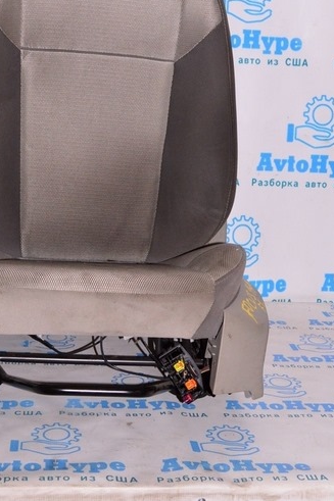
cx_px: 142
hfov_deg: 22.2
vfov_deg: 32.1
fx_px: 849
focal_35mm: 61
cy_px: 111
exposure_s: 1/200
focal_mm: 26
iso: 1600
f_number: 8
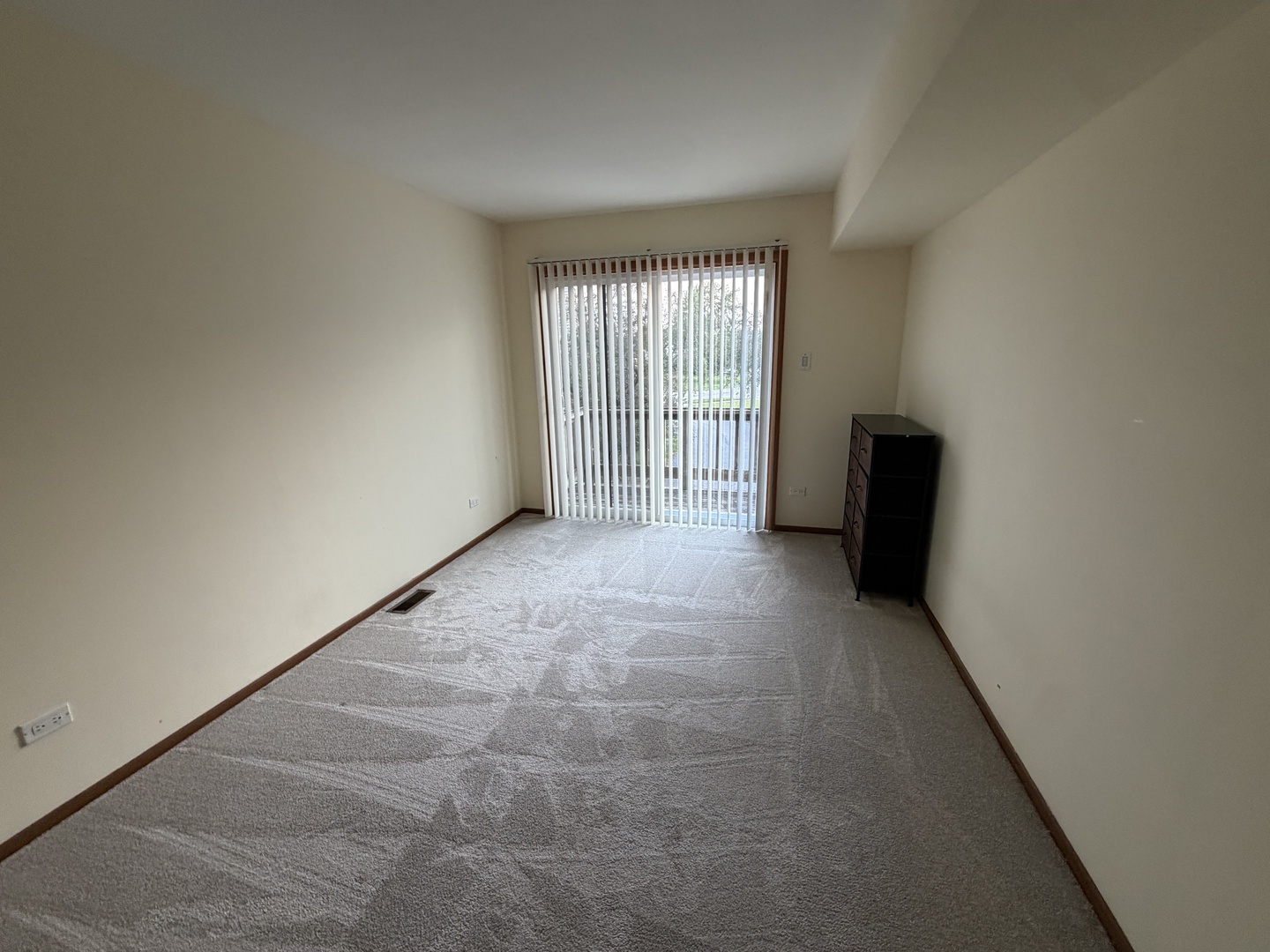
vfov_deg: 85.7
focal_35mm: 14
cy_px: 476
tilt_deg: -13.2
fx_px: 514
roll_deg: +2.0
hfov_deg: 102.1
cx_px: 635
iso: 320
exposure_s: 1/60
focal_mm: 2.22
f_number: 2.2
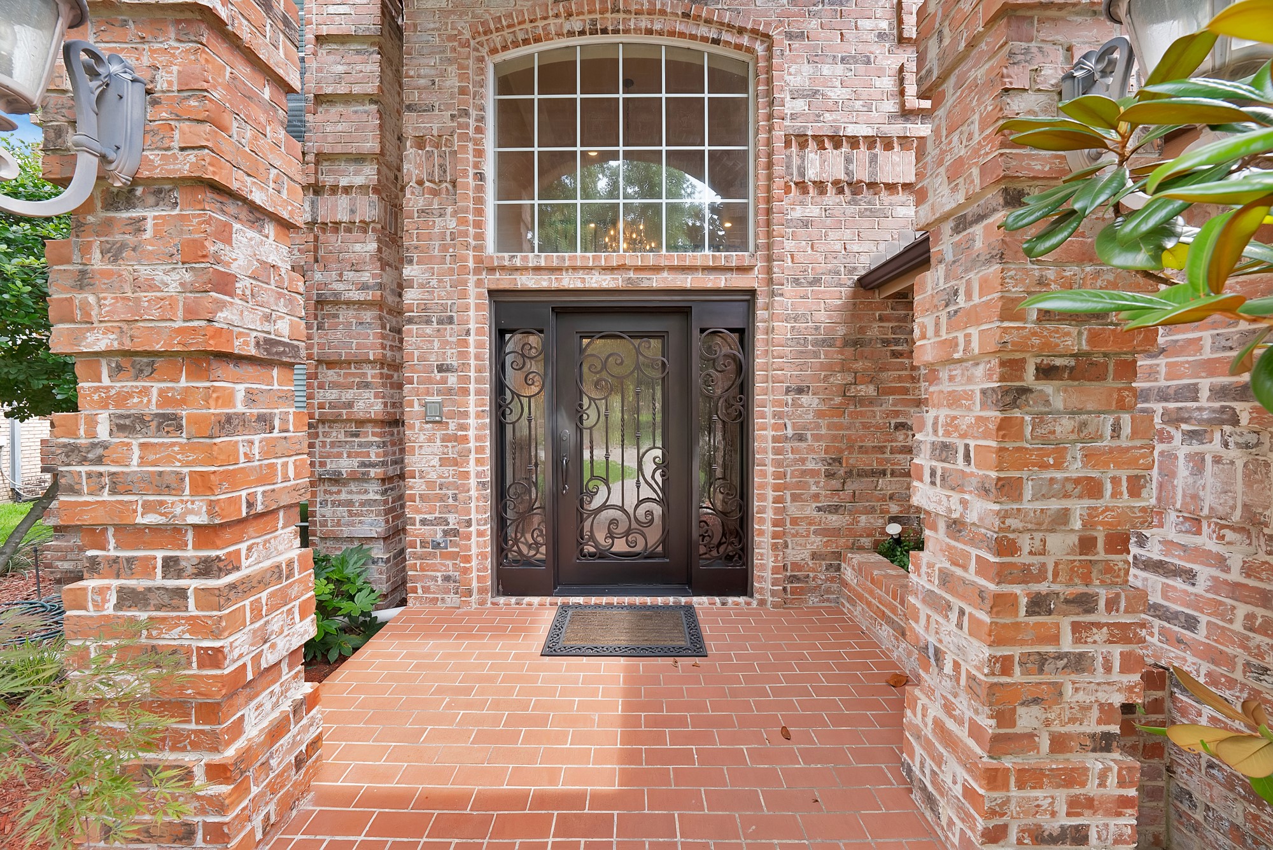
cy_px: 425
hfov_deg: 112.6
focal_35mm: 12
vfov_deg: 90.1
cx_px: 636
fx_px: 425
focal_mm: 12
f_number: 9
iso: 640
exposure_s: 1/25
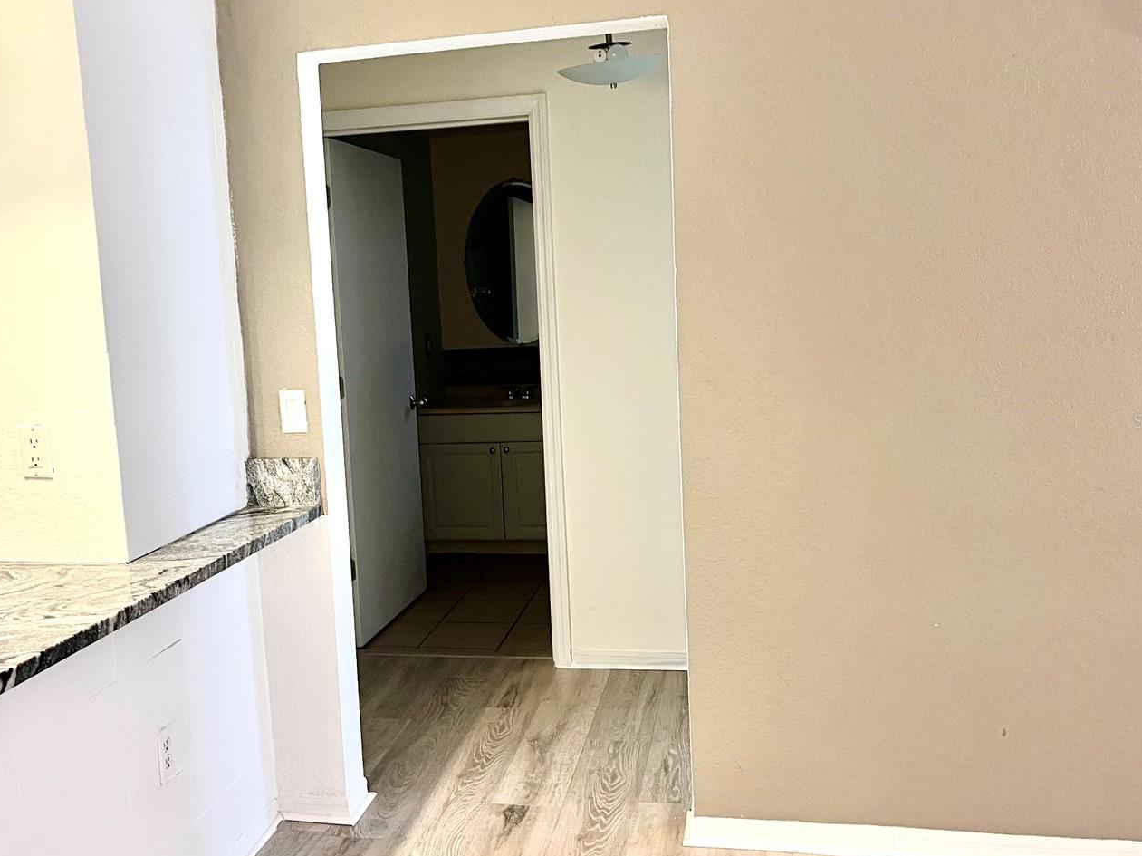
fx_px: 1088
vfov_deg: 42.9
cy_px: 420
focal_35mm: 33
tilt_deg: -7.0
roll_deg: +3.3
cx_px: 494
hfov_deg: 55.2
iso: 200
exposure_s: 1/60
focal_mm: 5.1
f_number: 1.6
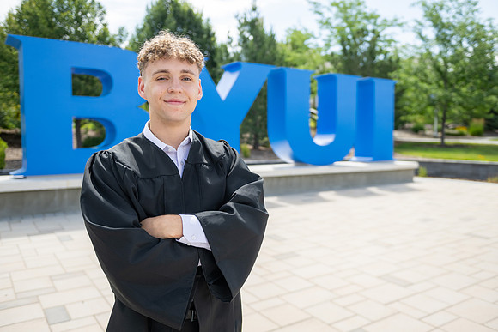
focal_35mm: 31
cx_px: 249
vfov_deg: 42.3
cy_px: 166
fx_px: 429
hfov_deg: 60.3
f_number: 2.8
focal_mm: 31
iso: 100
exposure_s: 1/1250
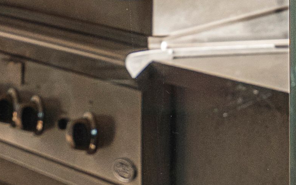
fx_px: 2218
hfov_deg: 7.6
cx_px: 184
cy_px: -165
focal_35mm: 275
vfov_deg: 4.7
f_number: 5.6
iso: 640
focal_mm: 35
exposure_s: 1/2500
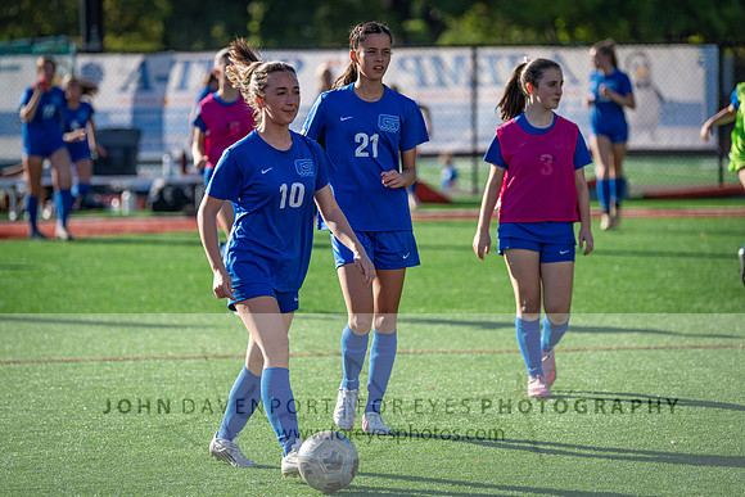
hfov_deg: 12.4
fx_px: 3442
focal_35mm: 166
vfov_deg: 8.3
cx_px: 372
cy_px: 222
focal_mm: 150
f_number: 2.8
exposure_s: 1/1000
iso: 140
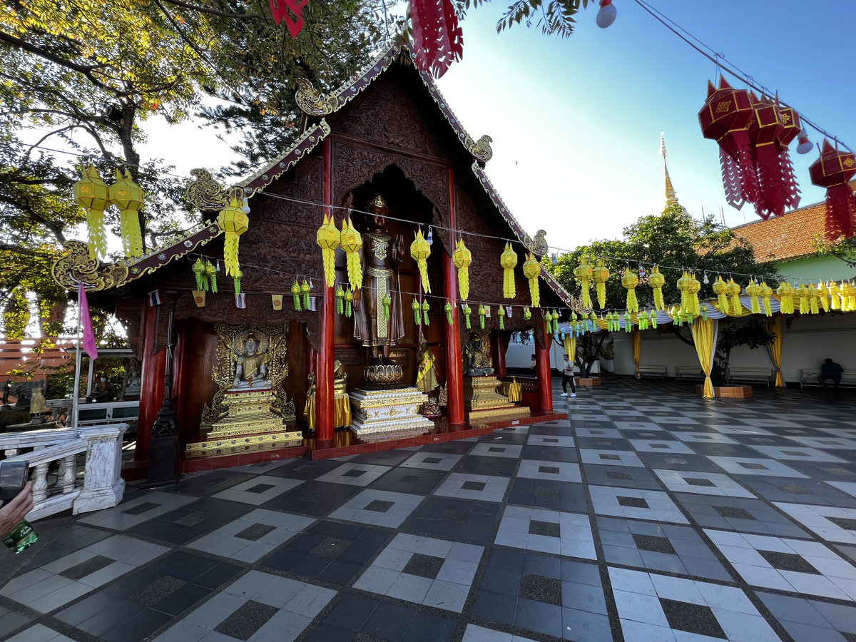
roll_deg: +1.8
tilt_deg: +6.6
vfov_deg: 89.9
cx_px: 428
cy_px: 321
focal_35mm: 13
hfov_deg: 106.2
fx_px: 321
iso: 32
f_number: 1.8
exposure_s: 1/115
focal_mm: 1.57
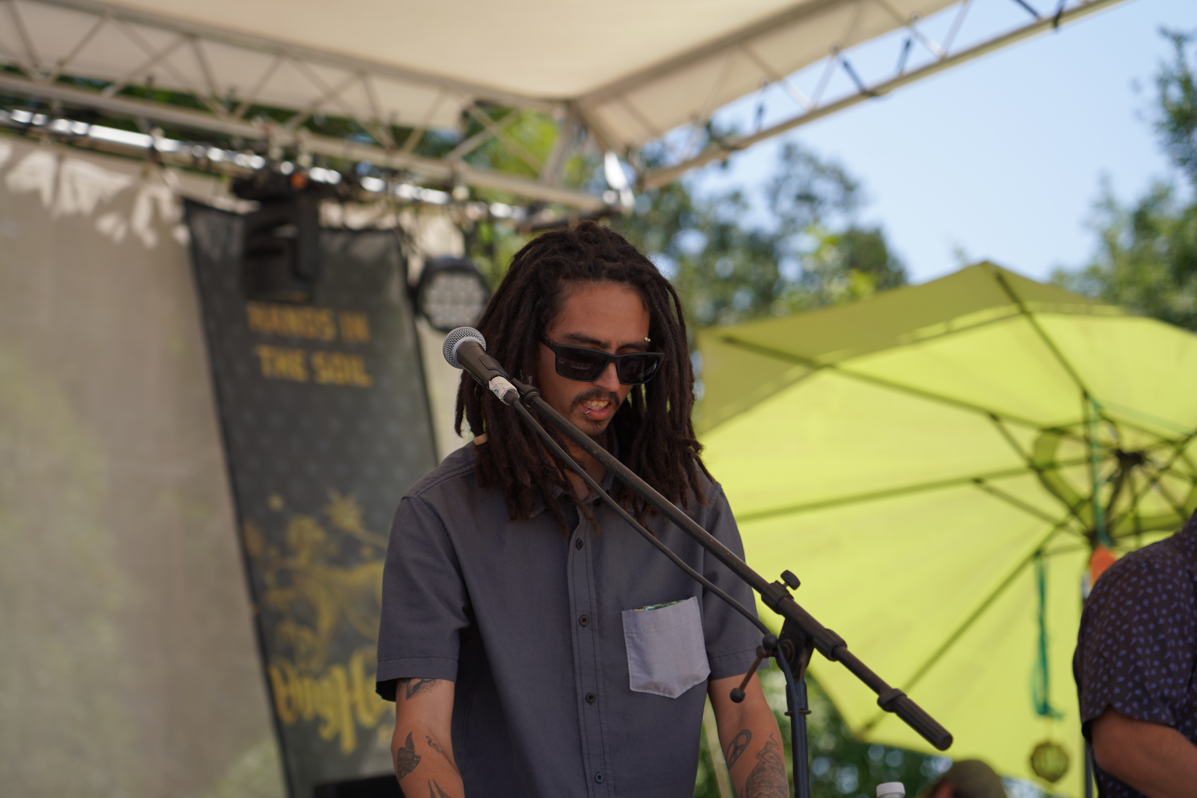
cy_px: 399
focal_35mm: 105
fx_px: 3491
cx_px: 598
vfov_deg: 13.0
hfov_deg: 19.5
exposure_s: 1/400
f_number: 4.5
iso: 100
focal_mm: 105
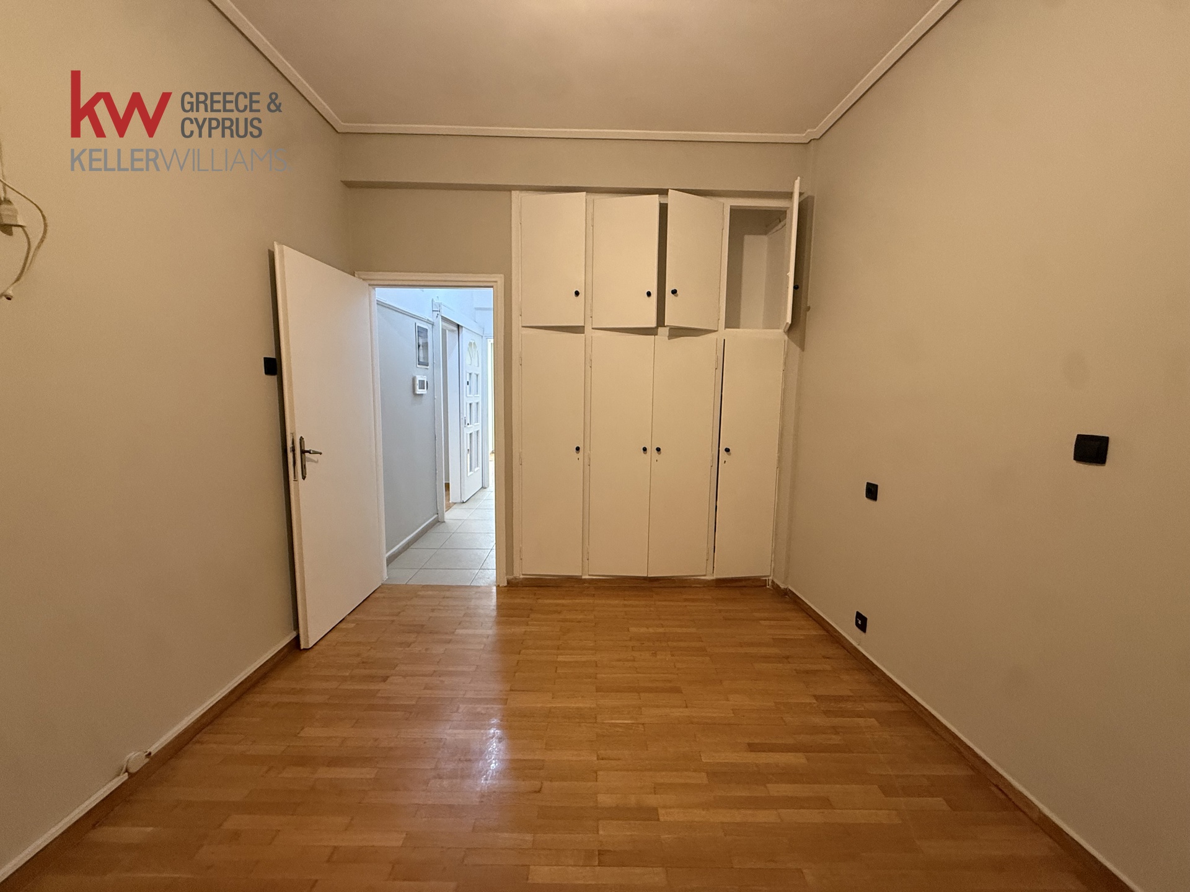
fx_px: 481
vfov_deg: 85.7
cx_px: 595
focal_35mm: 14
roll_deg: -1.0
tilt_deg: -6.5
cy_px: 446
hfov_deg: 102.1
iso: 400
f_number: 2.2
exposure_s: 1/50
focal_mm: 2.22
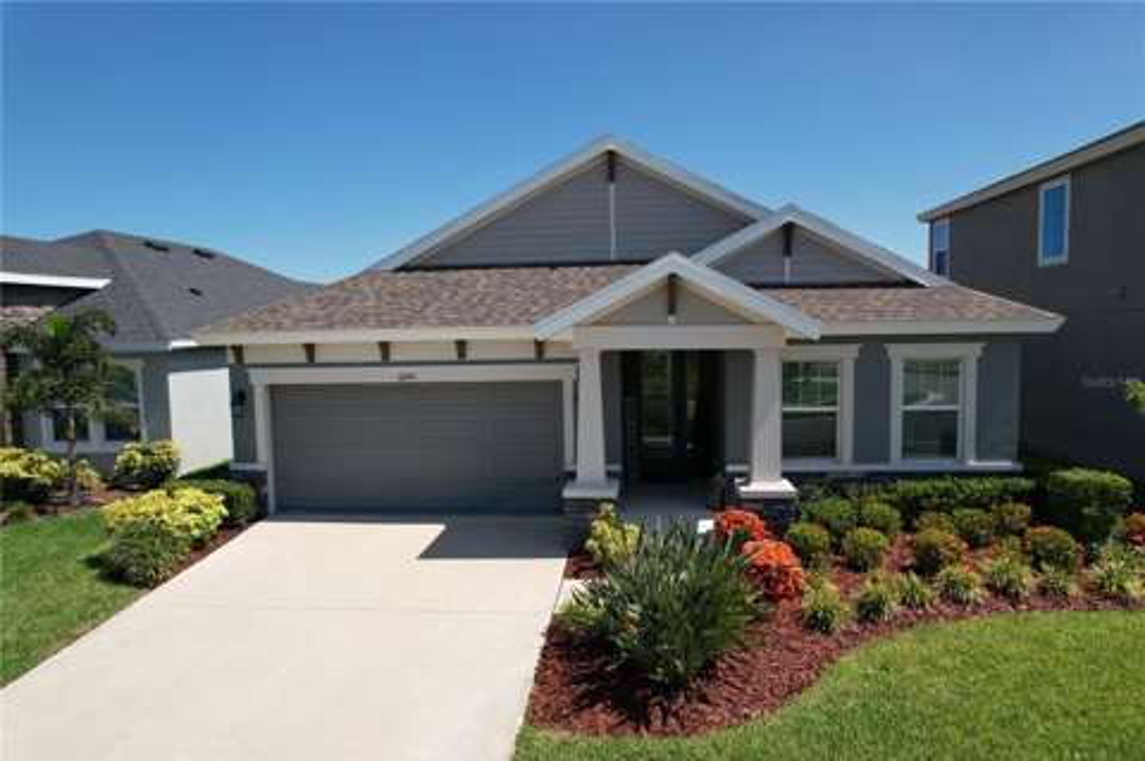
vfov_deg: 57.1
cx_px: 572
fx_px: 699
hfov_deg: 78.6
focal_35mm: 22
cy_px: 380
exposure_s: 1/500
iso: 100
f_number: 2.8
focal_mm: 8.38
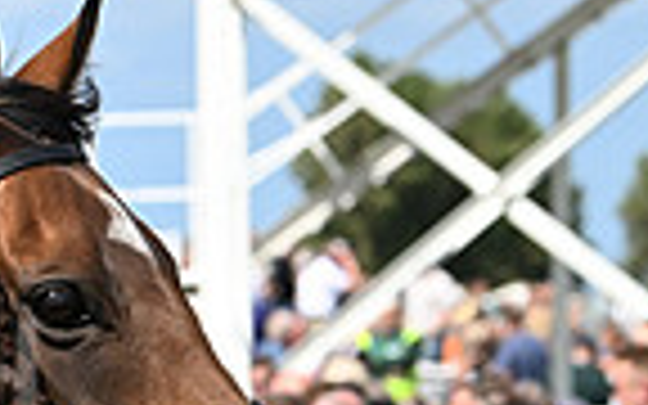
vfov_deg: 3.1
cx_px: -536
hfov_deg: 5.0
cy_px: 443
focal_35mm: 418
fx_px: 7382
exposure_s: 1/2500
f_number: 5.6
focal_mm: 102
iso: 500
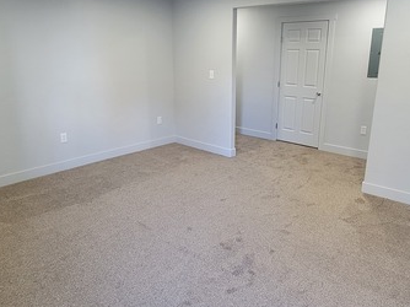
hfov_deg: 67.3
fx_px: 308
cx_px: 218
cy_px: 139
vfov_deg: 52.9
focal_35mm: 26
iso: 400
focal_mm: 2.2
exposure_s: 1/60
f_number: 2.2
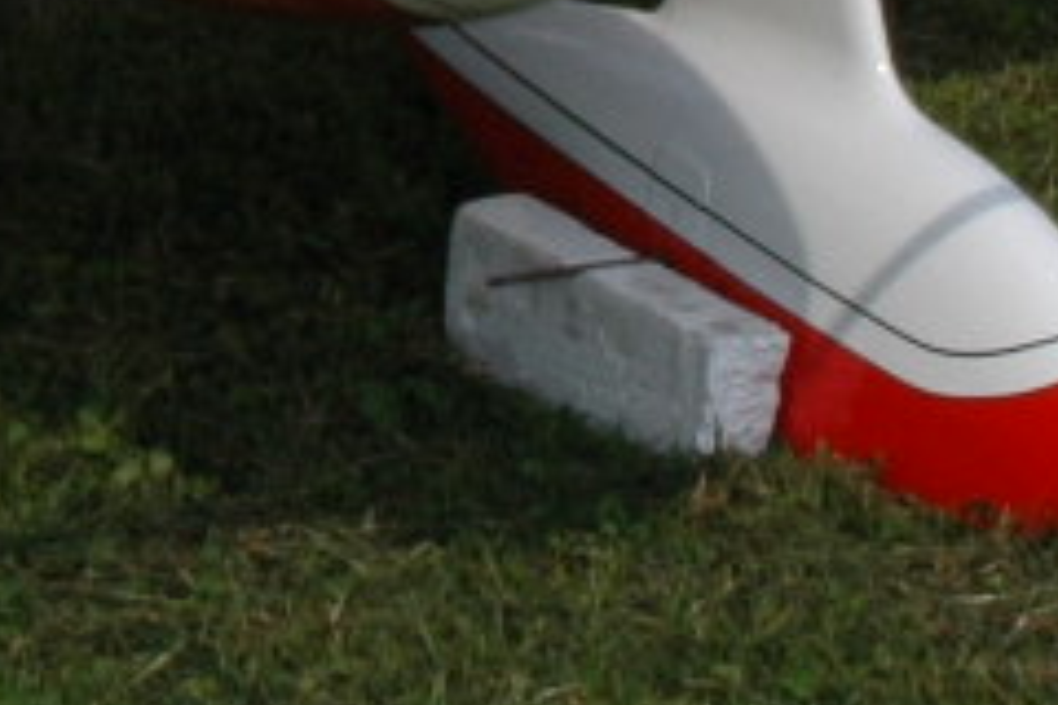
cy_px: -1110
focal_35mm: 329
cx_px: -613
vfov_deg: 4.1
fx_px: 9672
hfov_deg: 6.2
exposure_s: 1/160
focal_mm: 35
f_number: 18
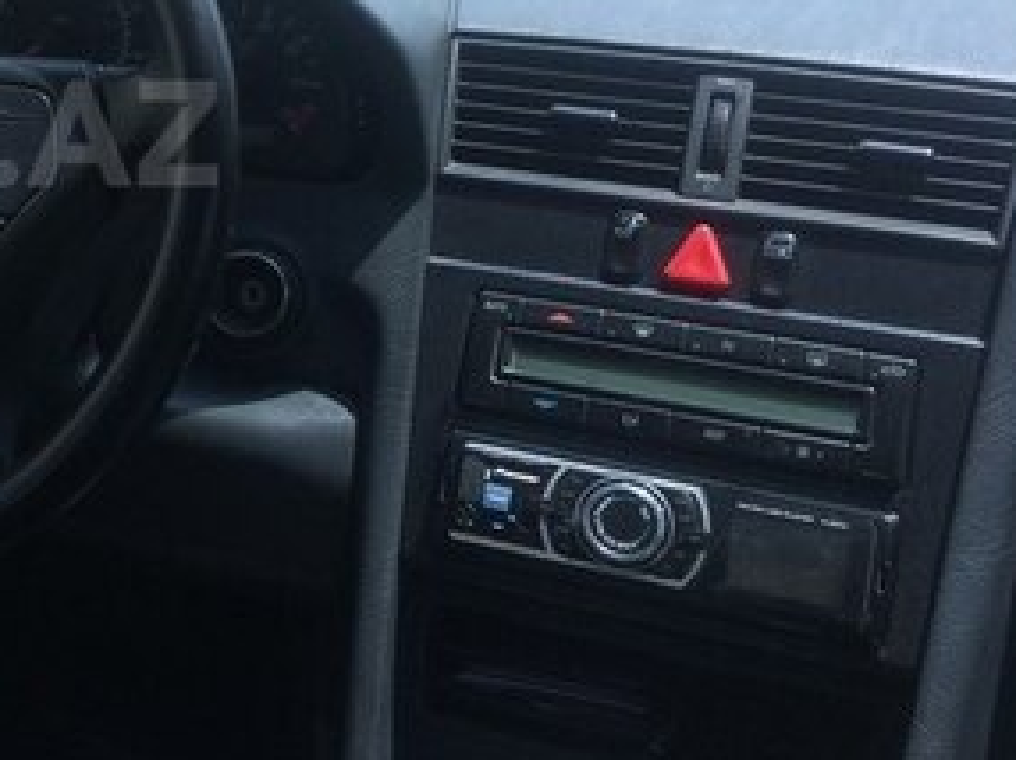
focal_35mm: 67
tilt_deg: -14.8
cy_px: 133
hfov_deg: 26.4
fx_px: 1965
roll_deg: +1.4
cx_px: -146
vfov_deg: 21.6
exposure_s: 1/954
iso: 32
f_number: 2.2
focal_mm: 4.15
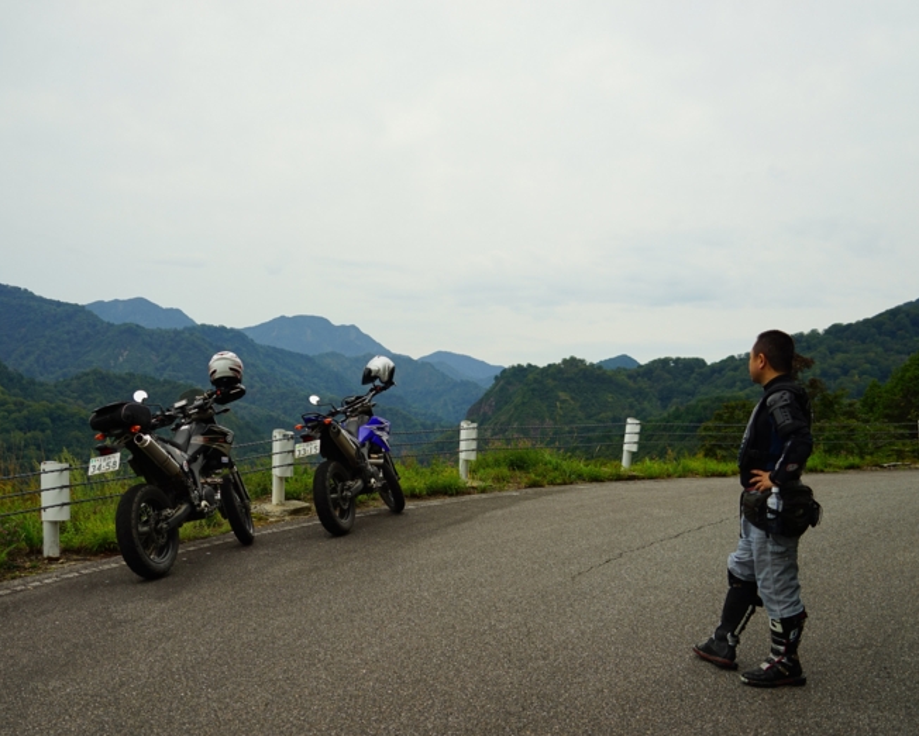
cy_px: 371
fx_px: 1034
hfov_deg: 47.8
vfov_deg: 39.2
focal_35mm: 38
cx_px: 389
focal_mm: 33
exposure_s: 1/90
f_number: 4.5
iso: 100
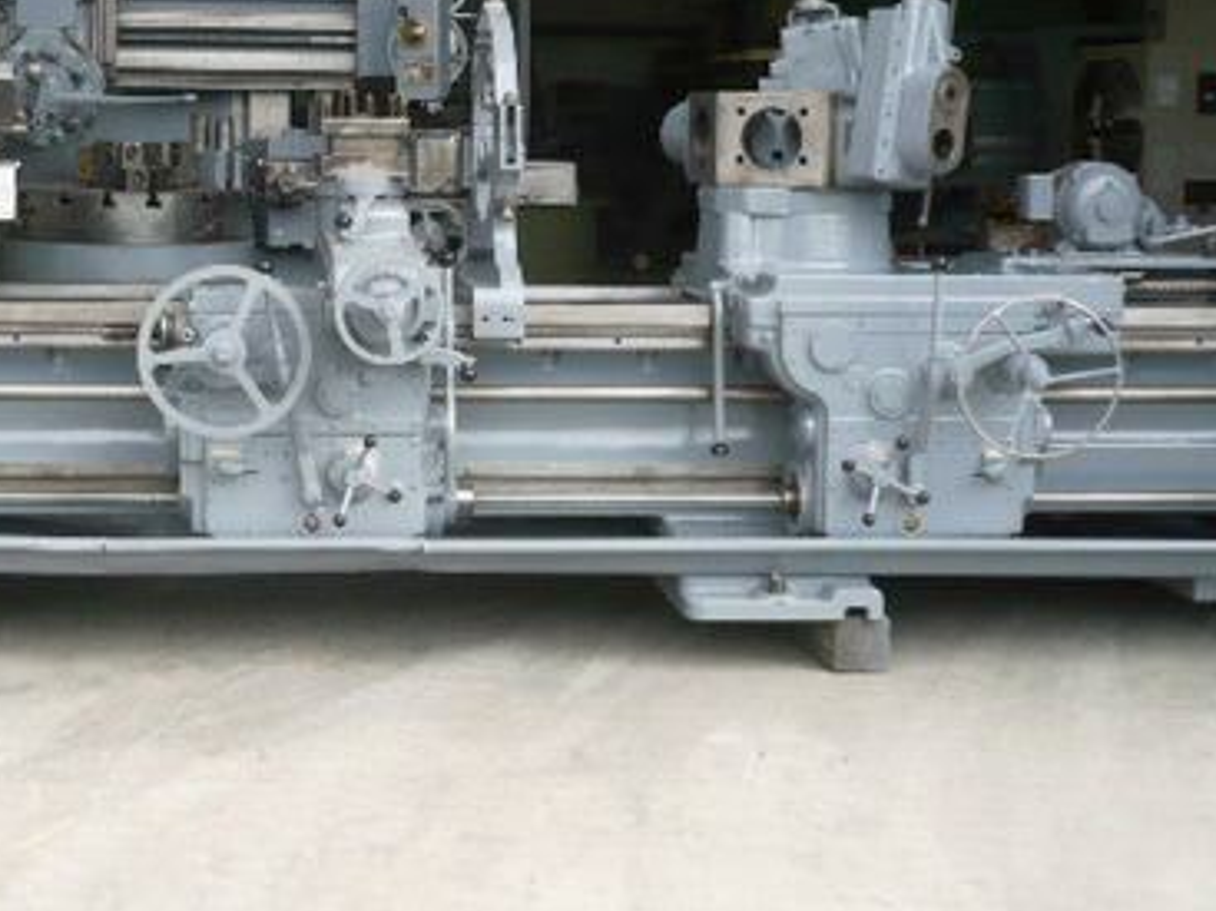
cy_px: 248
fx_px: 2142
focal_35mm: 61
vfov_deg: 23.8
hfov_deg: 31.1
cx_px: 292
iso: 100
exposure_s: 1/320
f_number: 2.8
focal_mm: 5.8
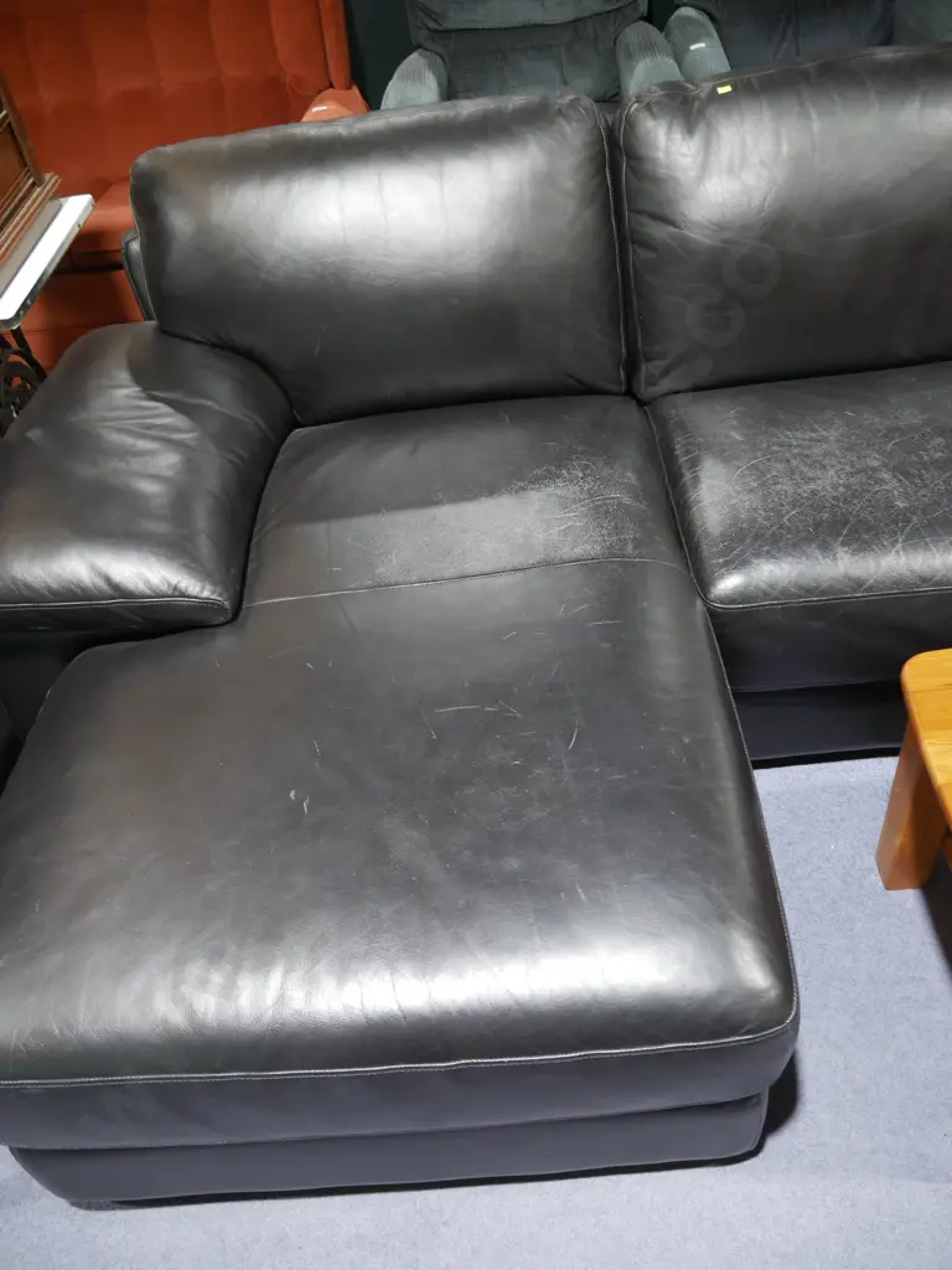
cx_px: 476
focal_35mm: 28
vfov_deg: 63.4
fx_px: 1027
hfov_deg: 49.7
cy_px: 635
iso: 1000
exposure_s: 1/60
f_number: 3.5
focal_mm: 14
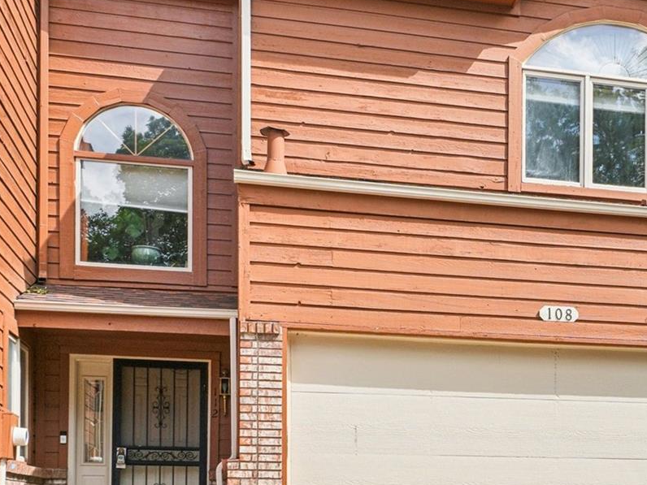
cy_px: 317
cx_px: 560
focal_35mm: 58
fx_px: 1084
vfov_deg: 25.1
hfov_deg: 31.9
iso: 100
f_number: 8
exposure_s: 1/250
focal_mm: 20
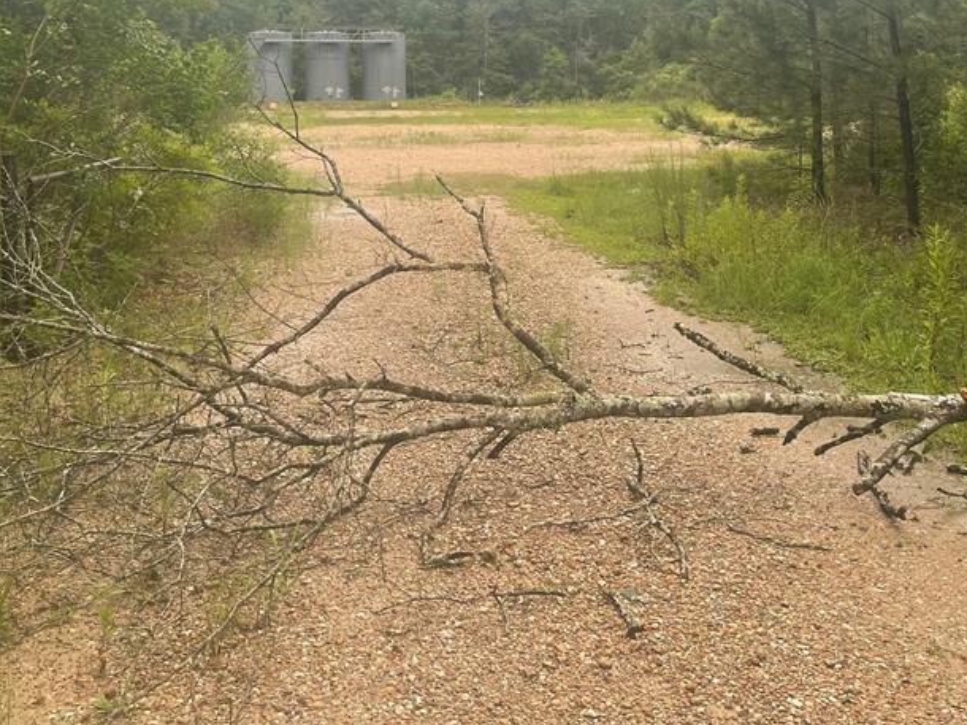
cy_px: 119
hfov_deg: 44.8
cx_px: 480
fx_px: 1173
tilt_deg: -2.6
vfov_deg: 33.1
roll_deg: -0.2
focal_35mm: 42
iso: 32
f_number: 1.6
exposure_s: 1/151
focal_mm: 5.1
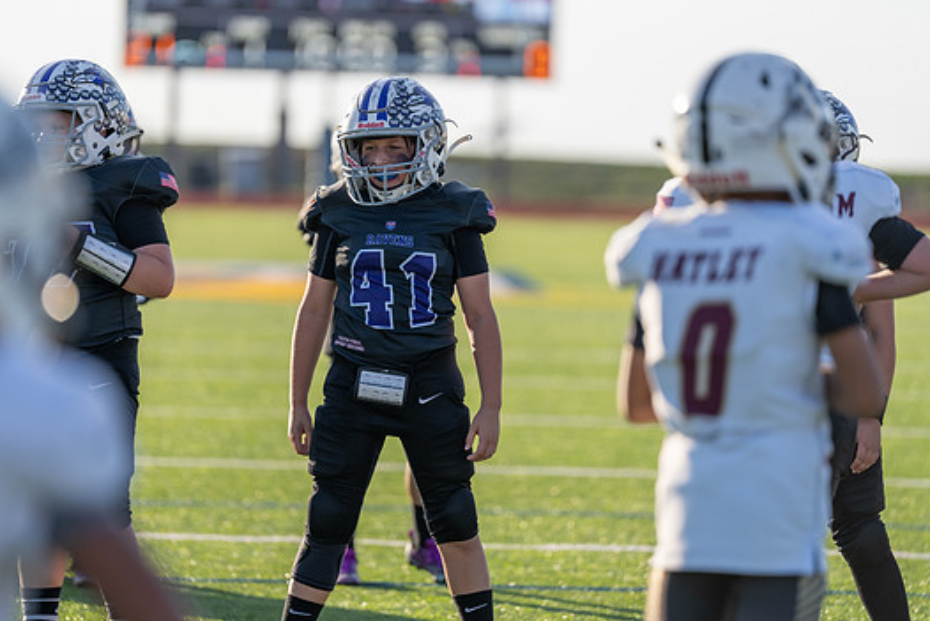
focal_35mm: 230
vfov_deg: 6.0
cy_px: 288
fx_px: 5943
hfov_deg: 8.9
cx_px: 426
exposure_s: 1/1250
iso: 100
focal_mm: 200
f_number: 2.8
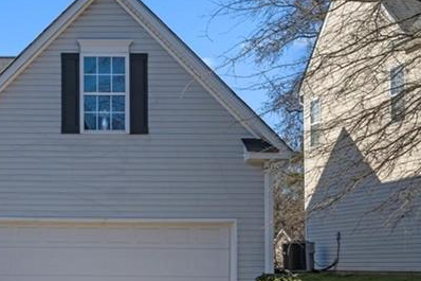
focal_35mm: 90
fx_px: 1052
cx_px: -94
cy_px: 215
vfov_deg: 15.1
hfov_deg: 21.0
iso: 200
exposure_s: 1/350
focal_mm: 35
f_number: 11
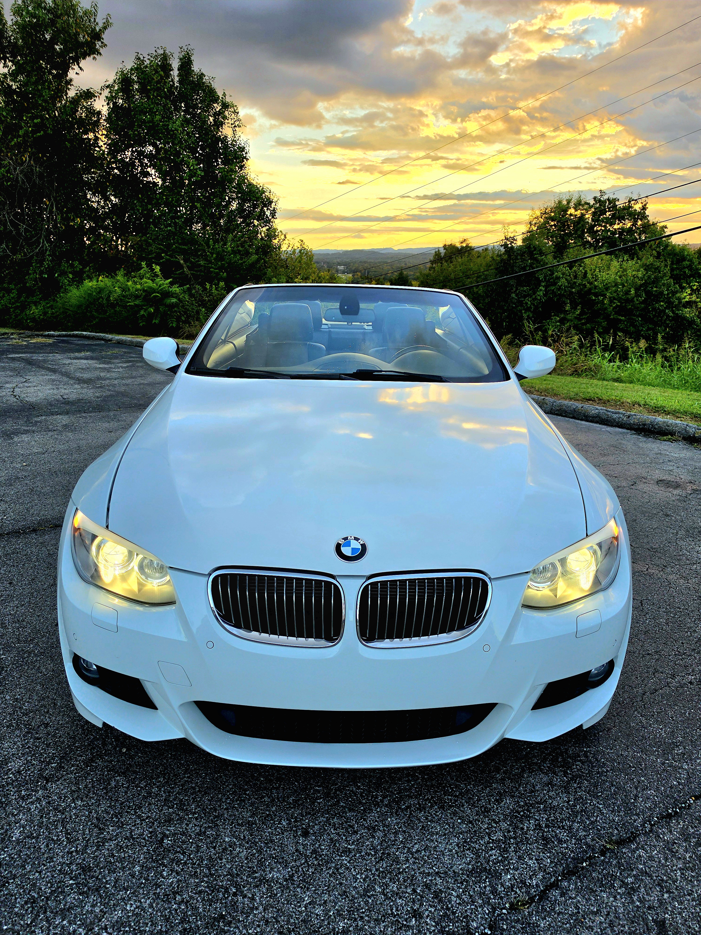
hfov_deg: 58.9
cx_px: 350
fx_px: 621
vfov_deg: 73.9
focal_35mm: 23
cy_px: 468
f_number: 1.4
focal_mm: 6.5
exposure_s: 1/204
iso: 10
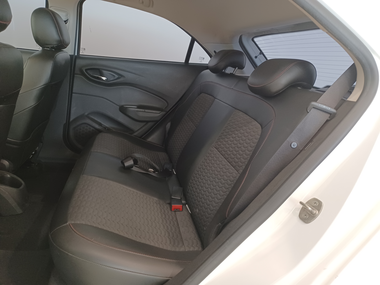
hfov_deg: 69.4
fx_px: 274
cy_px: 142
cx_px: 190
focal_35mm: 25
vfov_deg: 54.9
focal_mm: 4.6
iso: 400
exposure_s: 1/30
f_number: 1.8
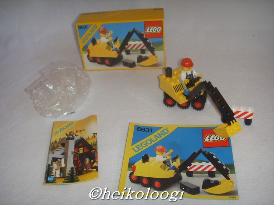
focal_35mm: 39
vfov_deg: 36.8
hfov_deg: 47.9
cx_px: 137
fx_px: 309
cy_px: 102
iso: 100
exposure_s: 1/45
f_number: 3.5
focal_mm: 6.6
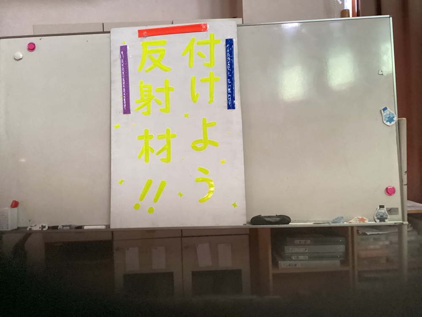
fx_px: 378
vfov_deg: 45.4
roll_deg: +1.2
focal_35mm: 31
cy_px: 158
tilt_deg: -2.2
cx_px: 211
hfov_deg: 58.4
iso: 400
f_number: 2.4
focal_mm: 3.3
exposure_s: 1/40
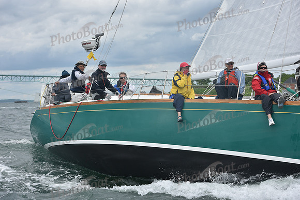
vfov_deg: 18.2
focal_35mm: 75
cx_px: 150
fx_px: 625
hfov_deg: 27.0
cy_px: 100
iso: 250
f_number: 6.3
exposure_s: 1/1000
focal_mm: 75
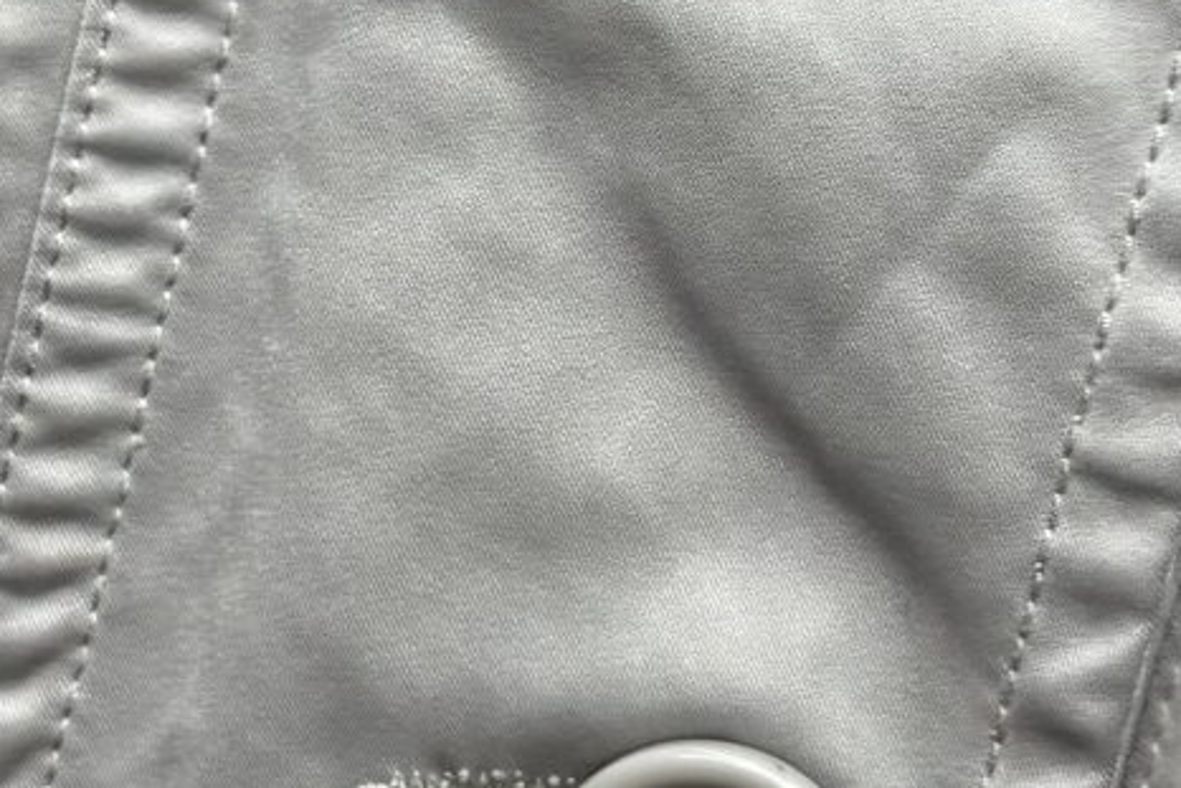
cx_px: 623
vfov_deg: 10.0
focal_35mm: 137
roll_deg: +2.4
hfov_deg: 15.0
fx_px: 4495
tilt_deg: -14.4
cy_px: 170
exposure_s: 1/84
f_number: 1.78
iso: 125
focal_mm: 6.76
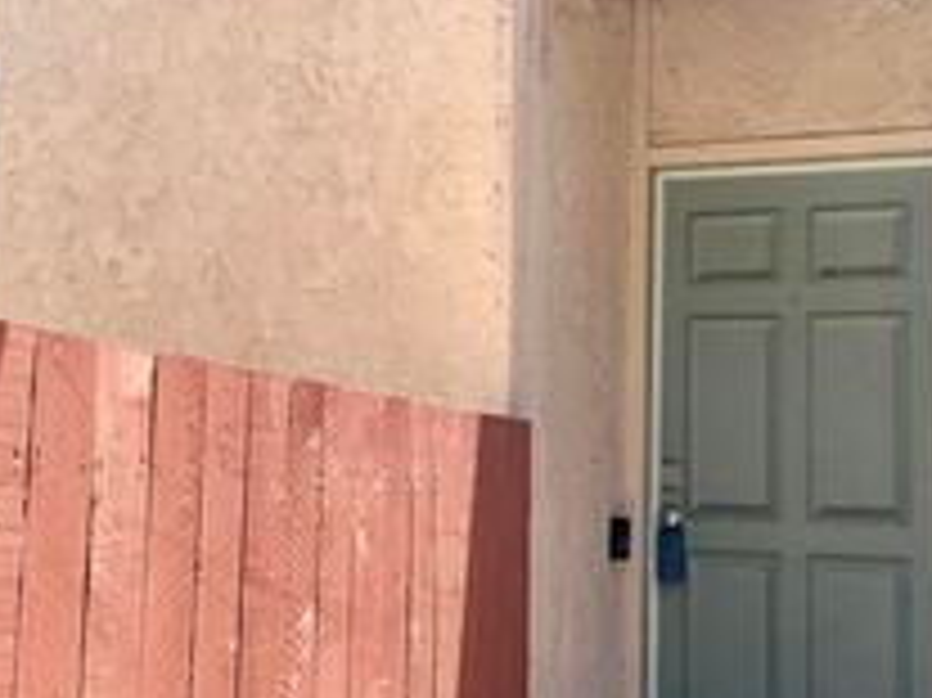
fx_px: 1561
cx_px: 491
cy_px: 372
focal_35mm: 58
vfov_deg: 25.2
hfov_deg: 33.2
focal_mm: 6.86
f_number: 1.78
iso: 80
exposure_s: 1/1339
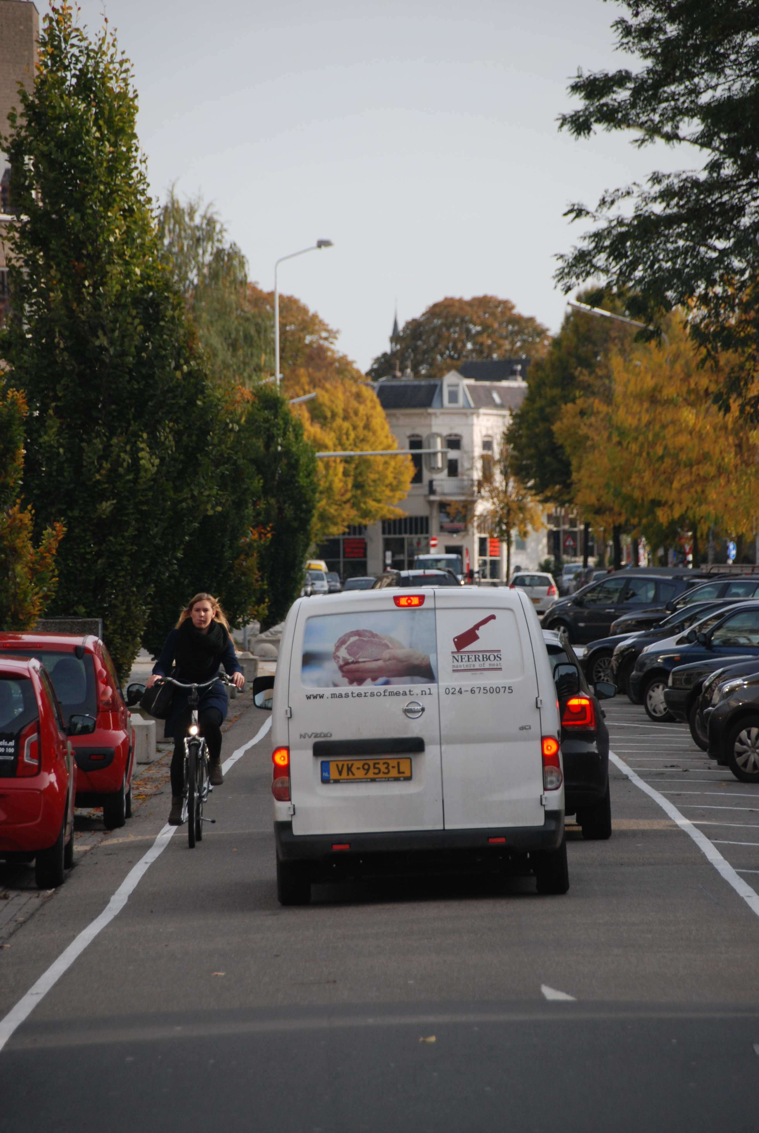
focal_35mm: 232
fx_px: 7331
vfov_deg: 8.8
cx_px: 380
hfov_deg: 5.9
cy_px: 566
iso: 280
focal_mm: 155
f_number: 6
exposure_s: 1/500
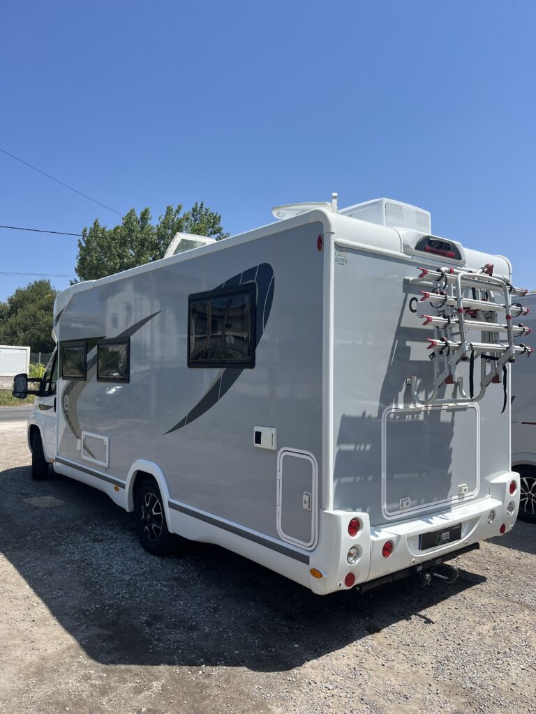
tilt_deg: +1.7
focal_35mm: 26
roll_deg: -2.2
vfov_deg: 67.3
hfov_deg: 53.1
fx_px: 537
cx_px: 268
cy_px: 357
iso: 50
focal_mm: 5.1
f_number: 1.6
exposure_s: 1/3049
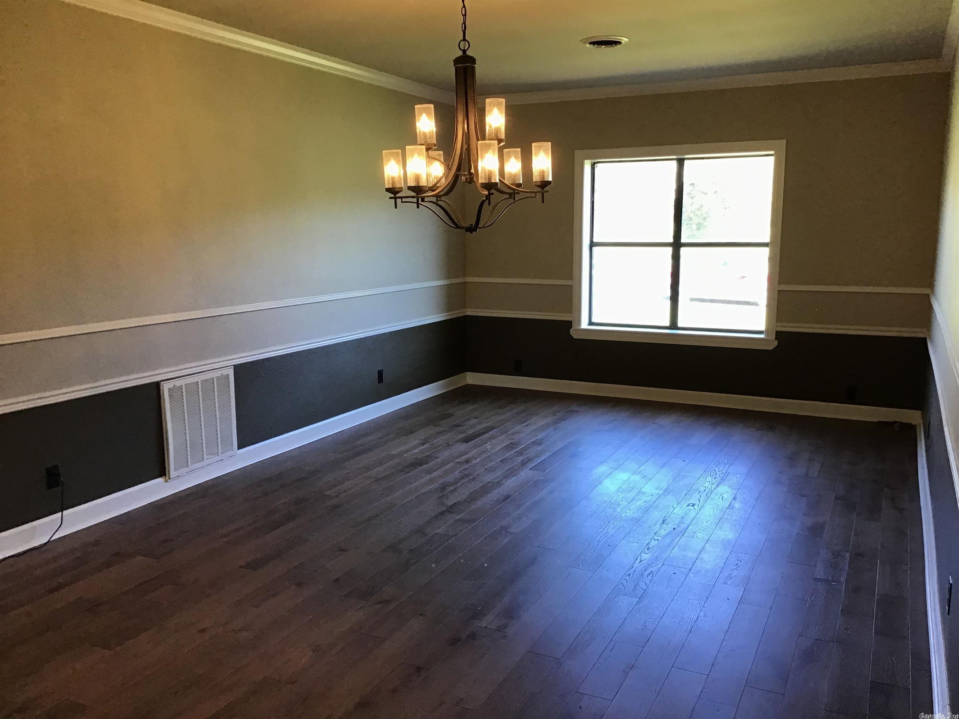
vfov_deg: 45.4
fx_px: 859
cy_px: 360
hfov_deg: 58.4
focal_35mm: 31
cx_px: 480
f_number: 2.4
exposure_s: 1/30
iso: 40
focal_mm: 3.3
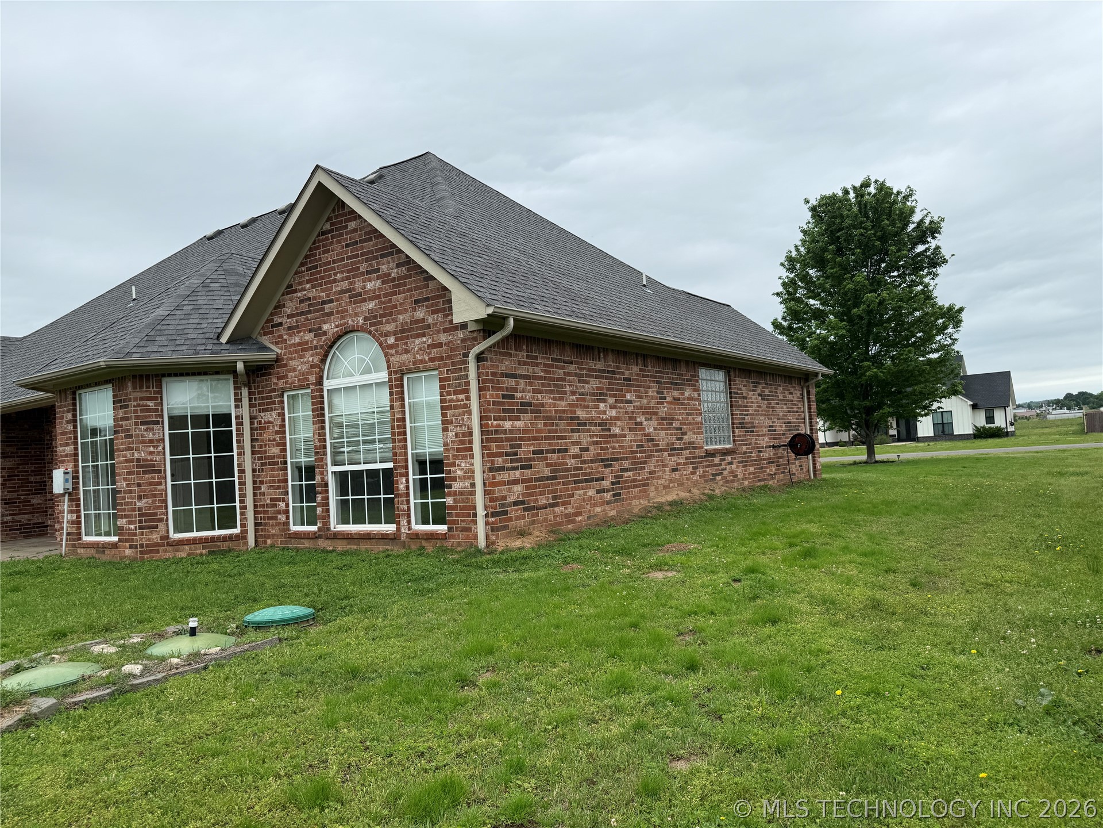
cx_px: 552
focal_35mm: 24
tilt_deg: +2.8
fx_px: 765
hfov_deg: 71.6
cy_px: 414
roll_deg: +3.0
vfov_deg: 56.8
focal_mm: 6.76
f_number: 1.78
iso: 80
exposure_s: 1/1410
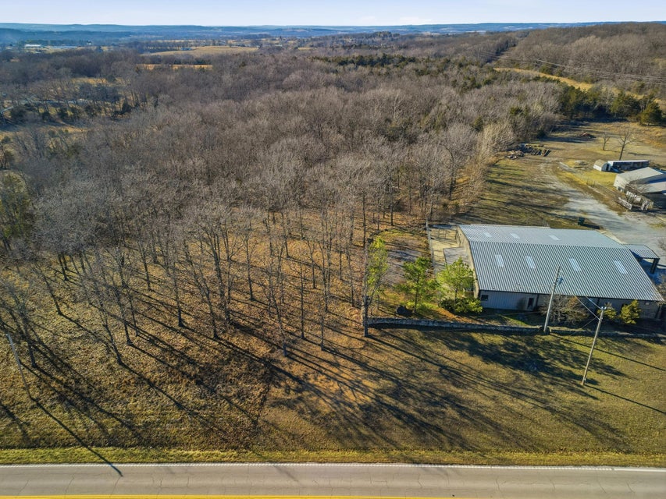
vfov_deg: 56.8
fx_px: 462
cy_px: 250
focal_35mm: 24
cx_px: 333
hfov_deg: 71.6
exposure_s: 1/725
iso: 100
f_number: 1.7
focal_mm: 6.7
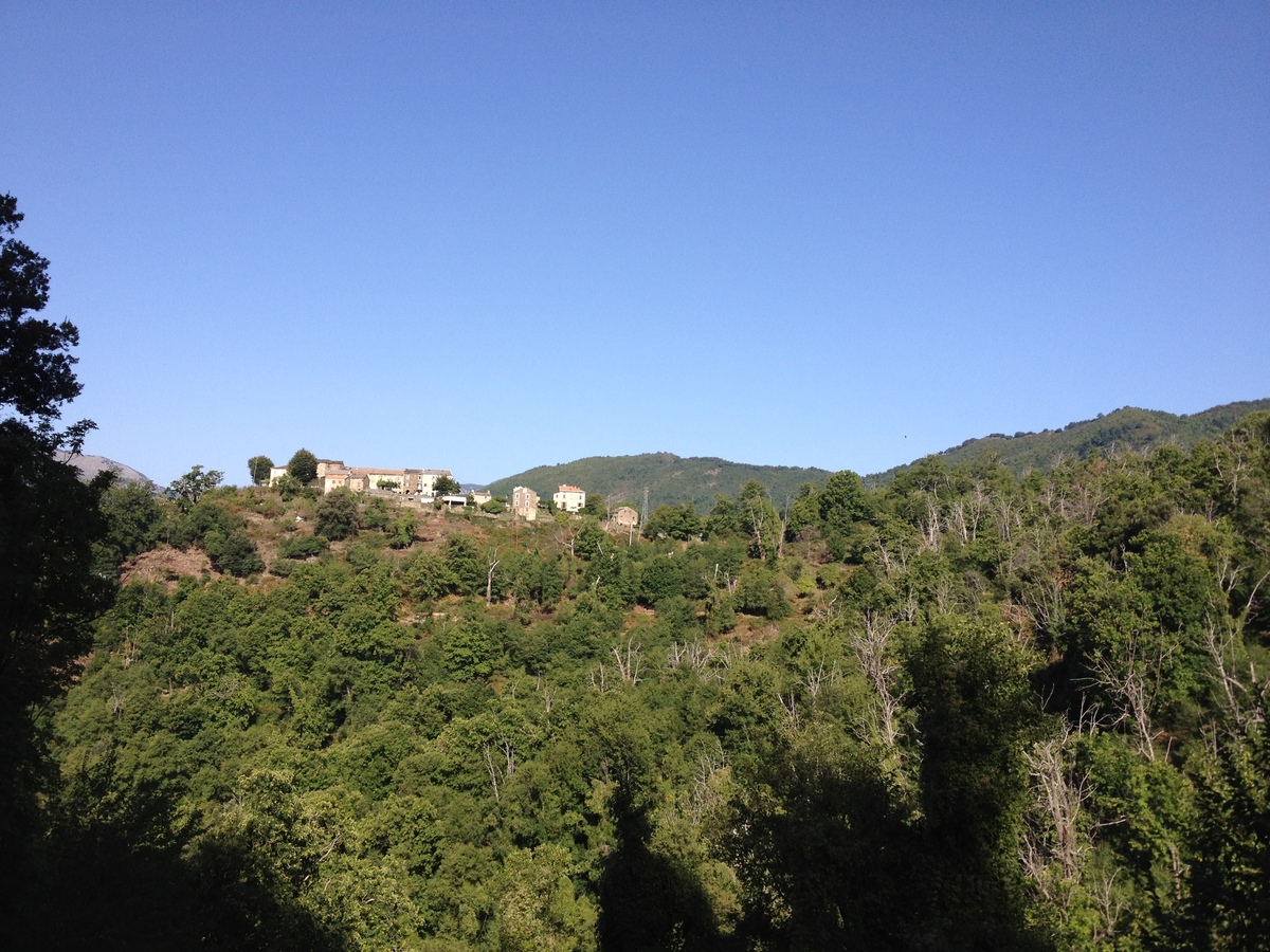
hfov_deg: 52.6
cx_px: 635
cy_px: 476
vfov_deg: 40.7
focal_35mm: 35
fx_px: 1284
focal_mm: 4.28
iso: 64
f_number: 2.4
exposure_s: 1/1493
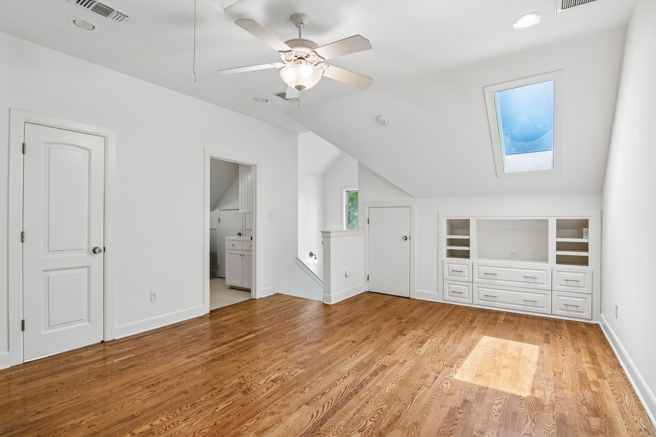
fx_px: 292
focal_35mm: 16
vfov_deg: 73.7
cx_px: 328
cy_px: 218
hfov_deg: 96.7
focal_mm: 11
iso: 320
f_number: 8
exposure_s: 1/60
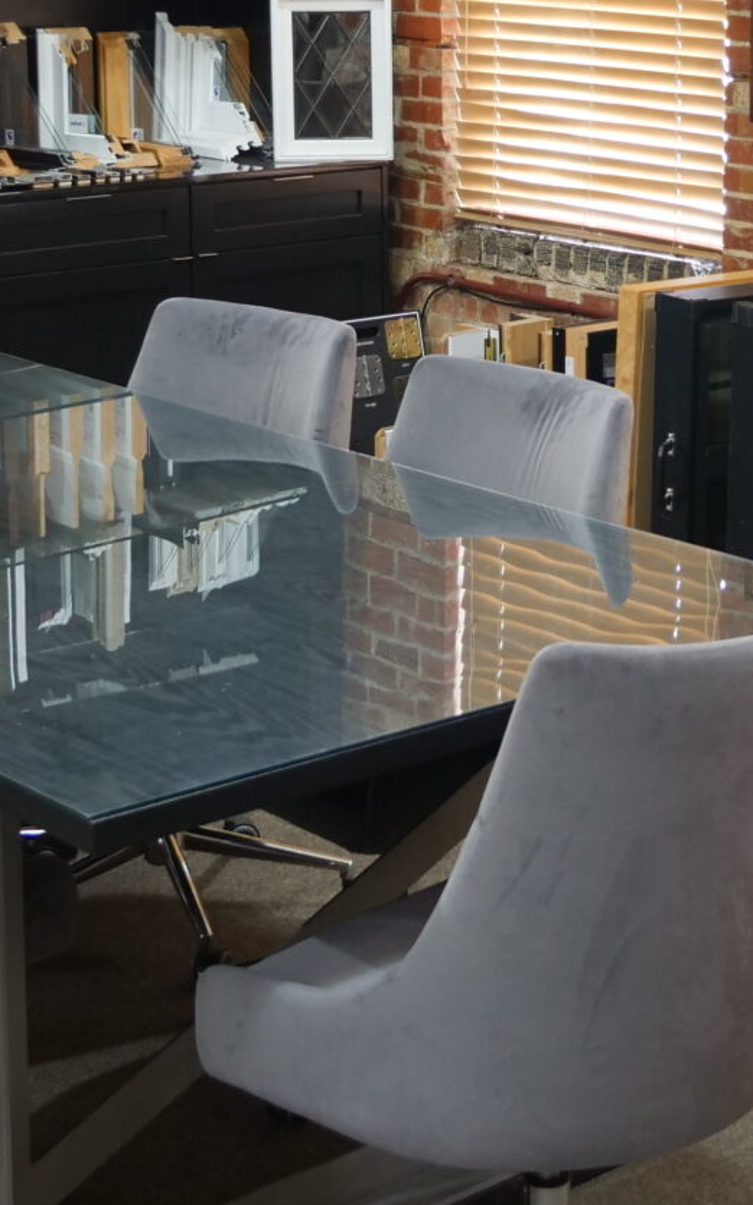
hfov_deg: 16.5
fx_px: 2561
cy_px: 279
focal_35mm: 78
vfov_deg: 26.1
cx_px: 685
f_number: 2.8
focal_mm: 12
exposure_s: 1/30
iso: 400
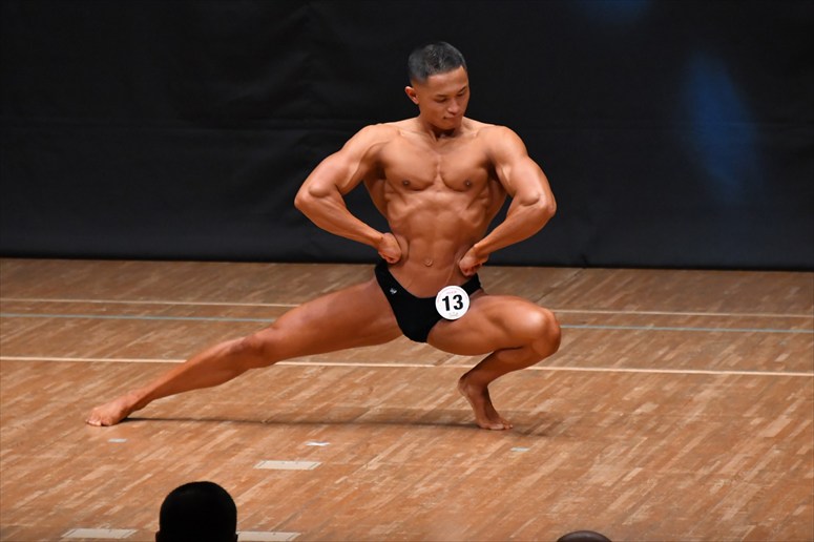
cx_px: 407
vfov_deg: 3.7
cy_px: 271
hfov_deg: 5.5
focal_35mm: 375
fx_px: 8475
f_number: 5.6
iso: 5000
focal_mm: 250
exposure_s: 1/400
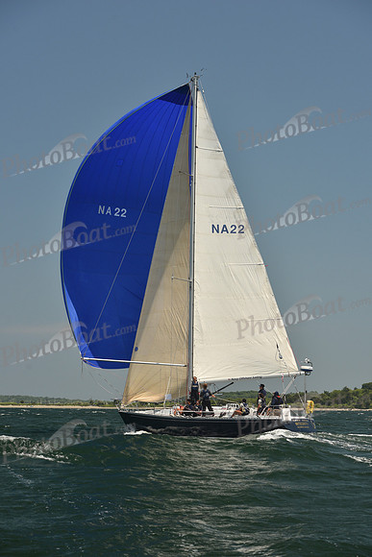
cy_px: 278
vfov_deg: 28.8
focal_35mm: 70
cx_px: 186
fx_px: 1084
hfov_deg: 19.5
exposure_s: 1/640
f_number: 6.3
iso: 250
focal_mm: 70
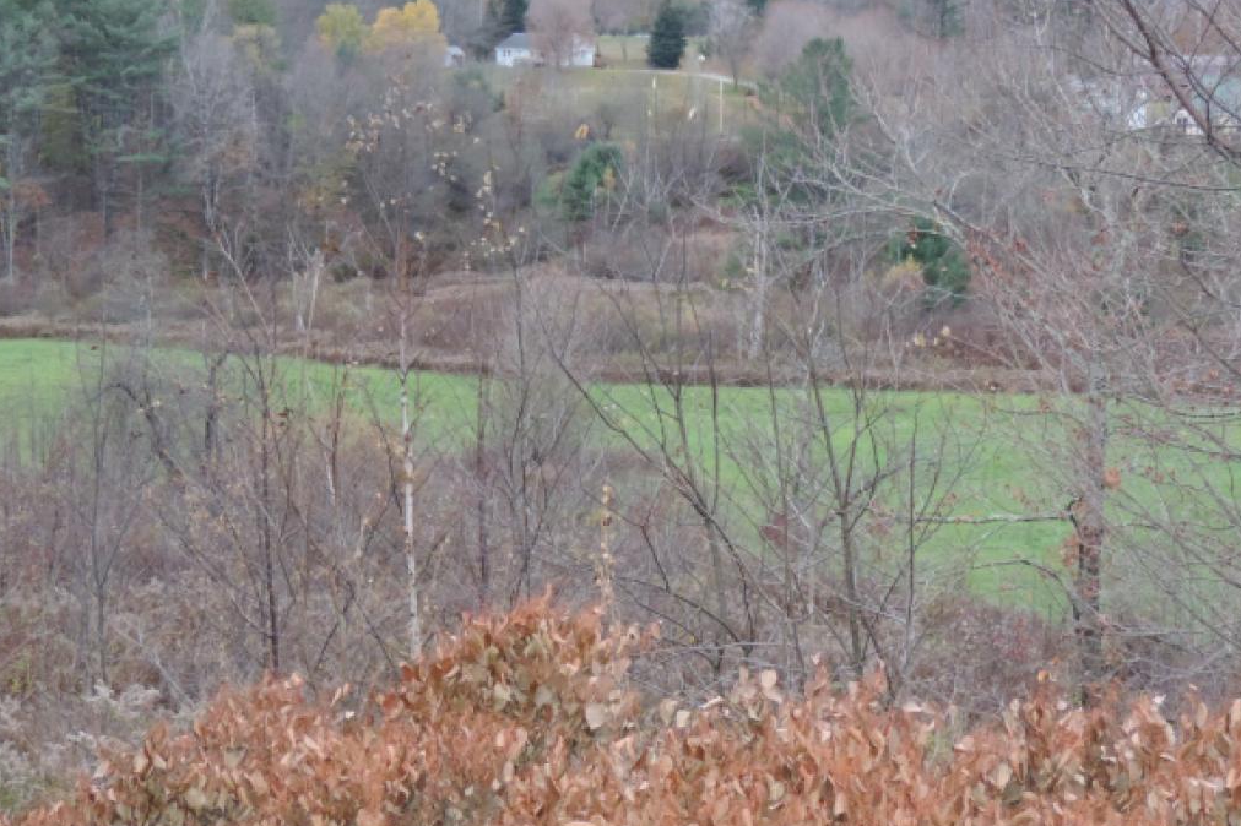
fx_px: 2722
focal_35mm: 79
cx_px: 620
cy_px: 448
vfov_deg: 17.3
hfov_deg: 25.7
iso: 800
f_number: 3.9
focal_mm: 13.3
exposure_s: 1/125
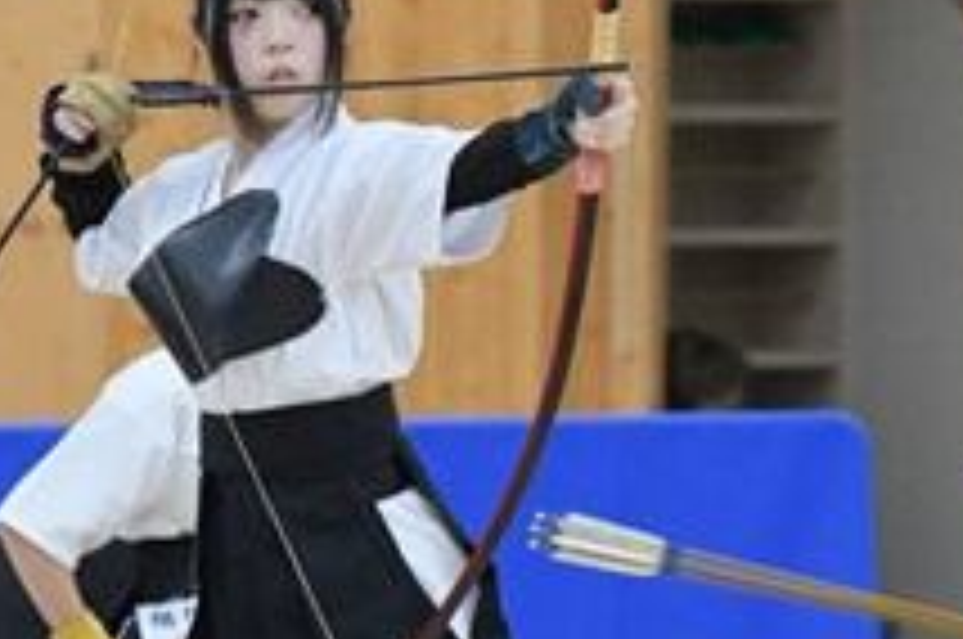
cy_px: 320
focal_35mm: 747
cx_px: 274
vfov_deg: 1.8
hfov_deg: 2.8
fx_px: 19952
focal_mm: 200
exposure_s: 1/400
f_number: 5.6
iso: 6400
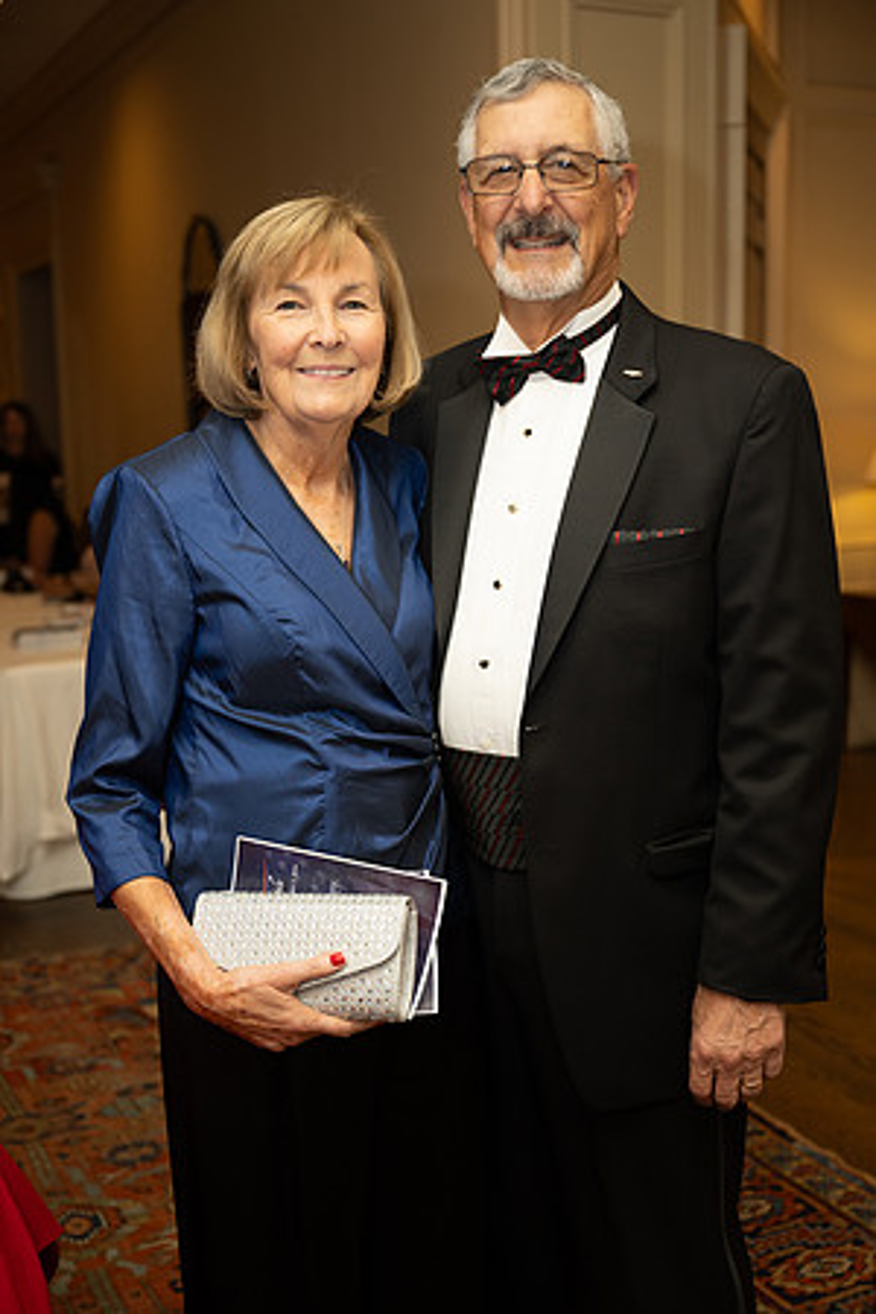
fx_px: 1533
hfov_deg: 31.9
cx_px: 438
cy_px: 657
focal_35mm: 42
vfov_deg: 46.4
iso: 500
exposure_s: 1/100
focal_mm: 42
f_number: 2.8
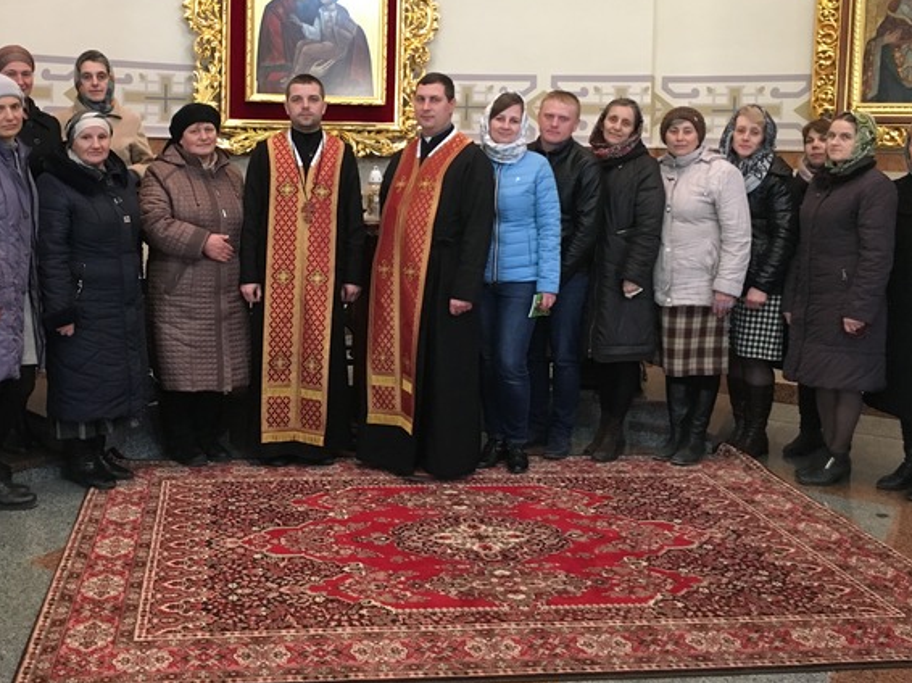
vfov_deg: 34.6
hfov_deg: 45.5
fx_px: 1080
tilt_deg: -2.6
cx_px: 356
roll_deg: -0.2
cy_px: 203
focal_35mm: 41
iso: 250
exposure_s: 1/33
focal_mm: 4.15
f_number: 2.2
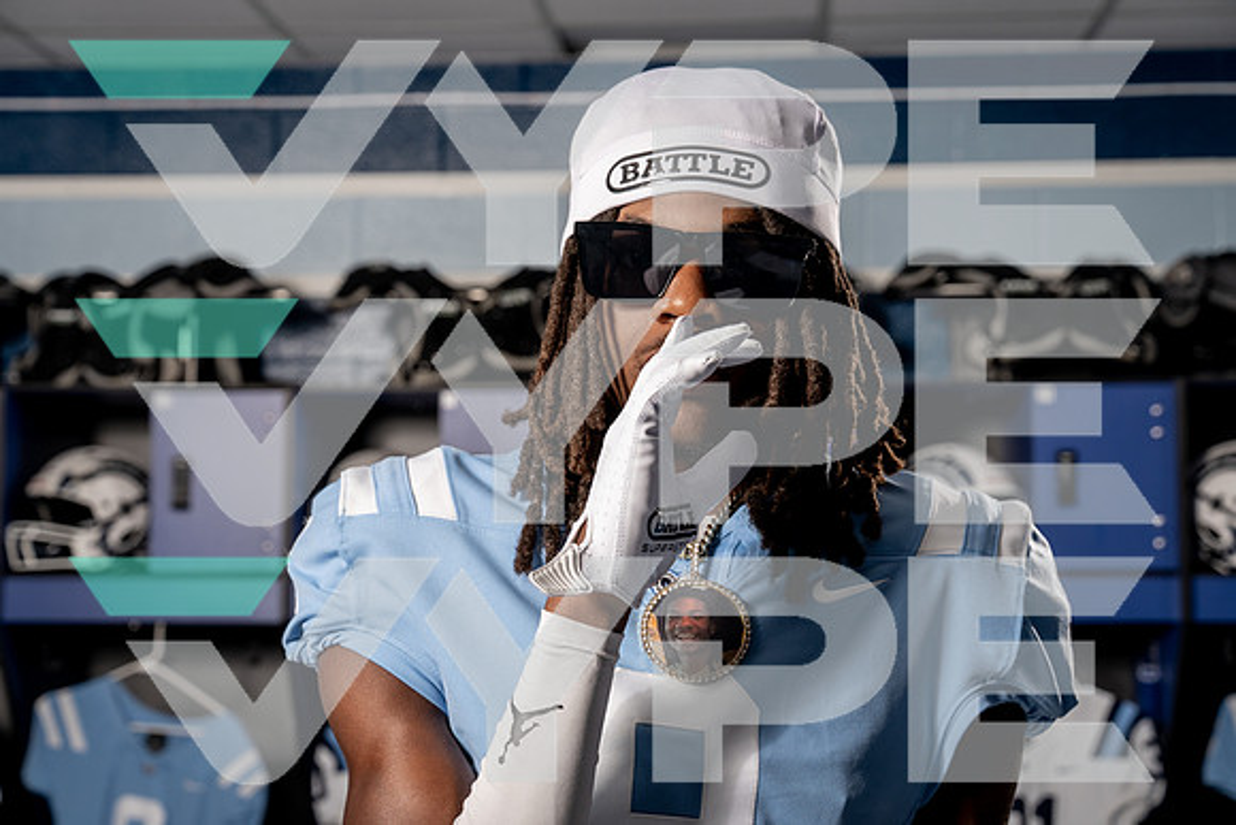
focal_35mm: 58
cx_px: 618
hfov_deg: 34.5
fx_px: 1992
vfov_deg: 23.4
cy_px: 412
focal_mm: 58
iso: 500
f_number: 5.6
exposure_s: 1/250
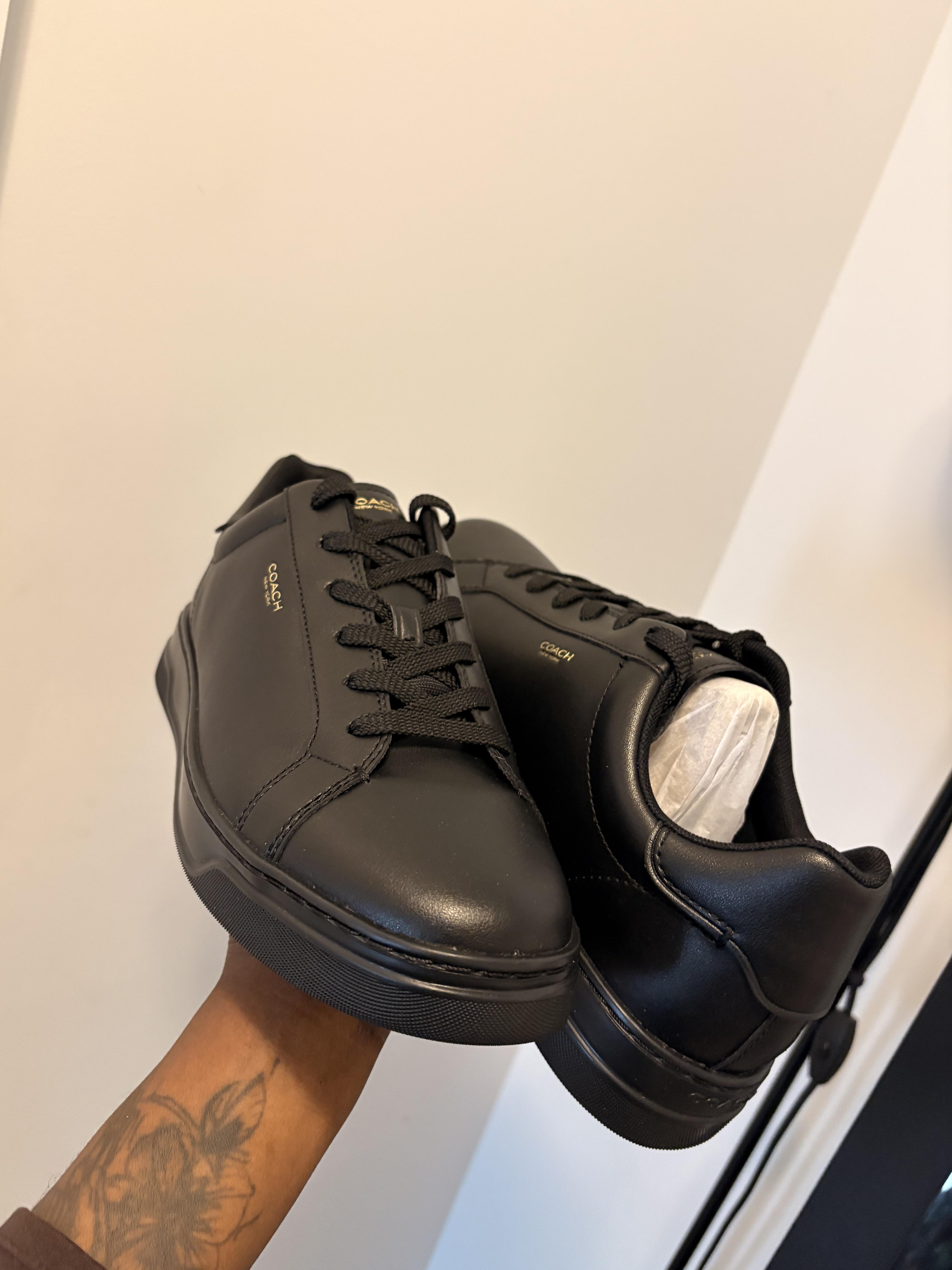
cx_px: 459
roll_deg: -18.4
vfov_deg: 65.3
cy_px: 632
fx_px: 990
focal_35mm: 27
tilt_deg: -17.9
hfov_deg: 51.3
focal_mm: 5.96
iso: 320
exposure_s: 1/60
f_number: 1.6
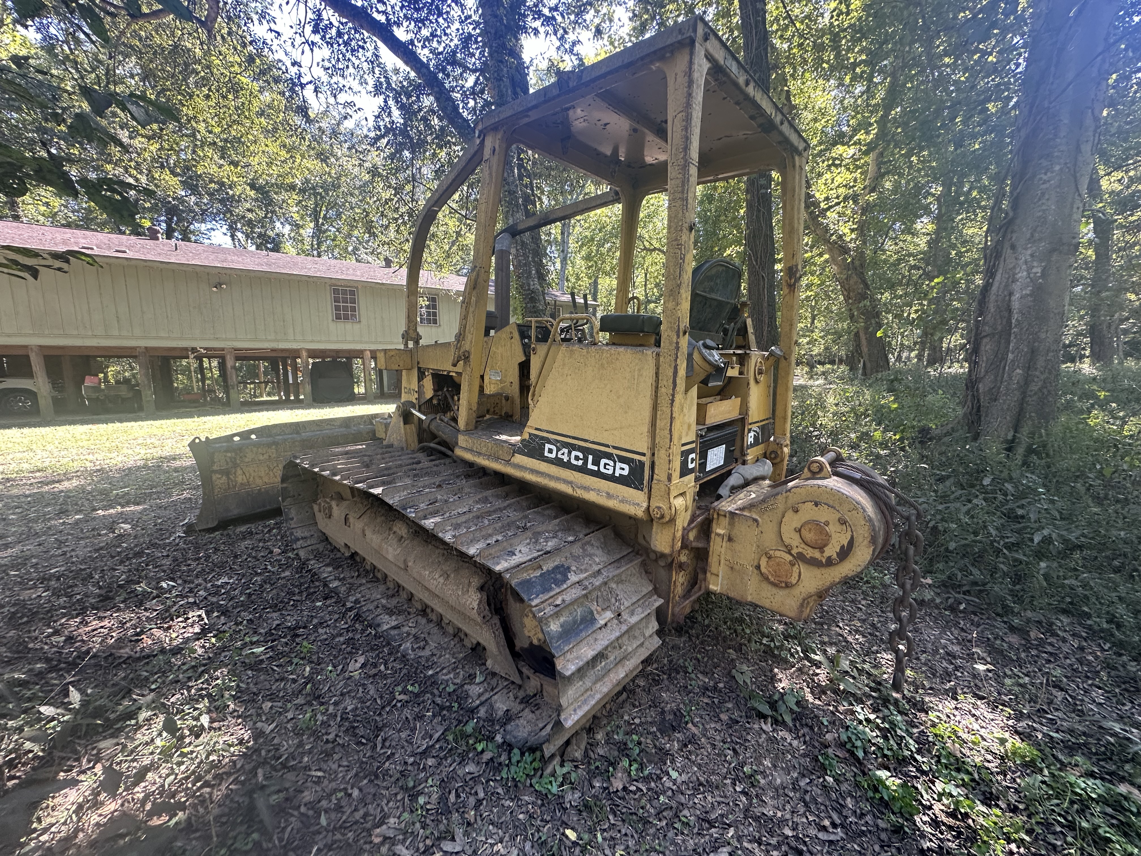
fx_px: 461
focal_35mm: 14
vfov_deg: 85.7
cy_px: 428
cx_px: 570
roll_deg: +0.3
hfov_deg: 102.1
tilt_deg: -6.8
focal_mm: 2.22
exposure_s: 1/99
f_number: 2.2
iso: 125
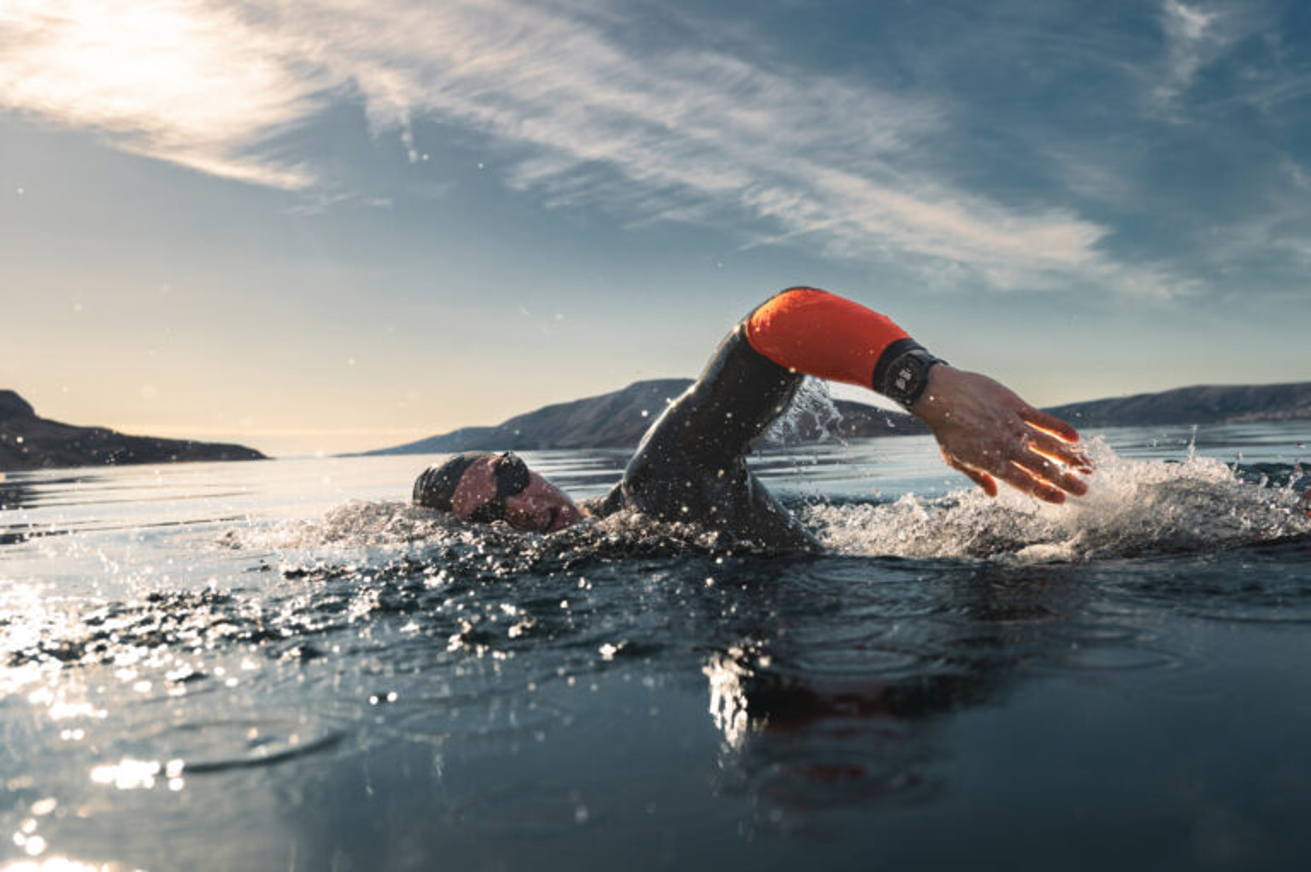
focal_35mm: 34
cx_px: 656
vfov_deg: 38.8
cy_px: 436
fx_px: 1237
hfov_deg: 55.8
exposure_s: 1/1500
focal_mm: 34
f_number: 6.8
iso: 250
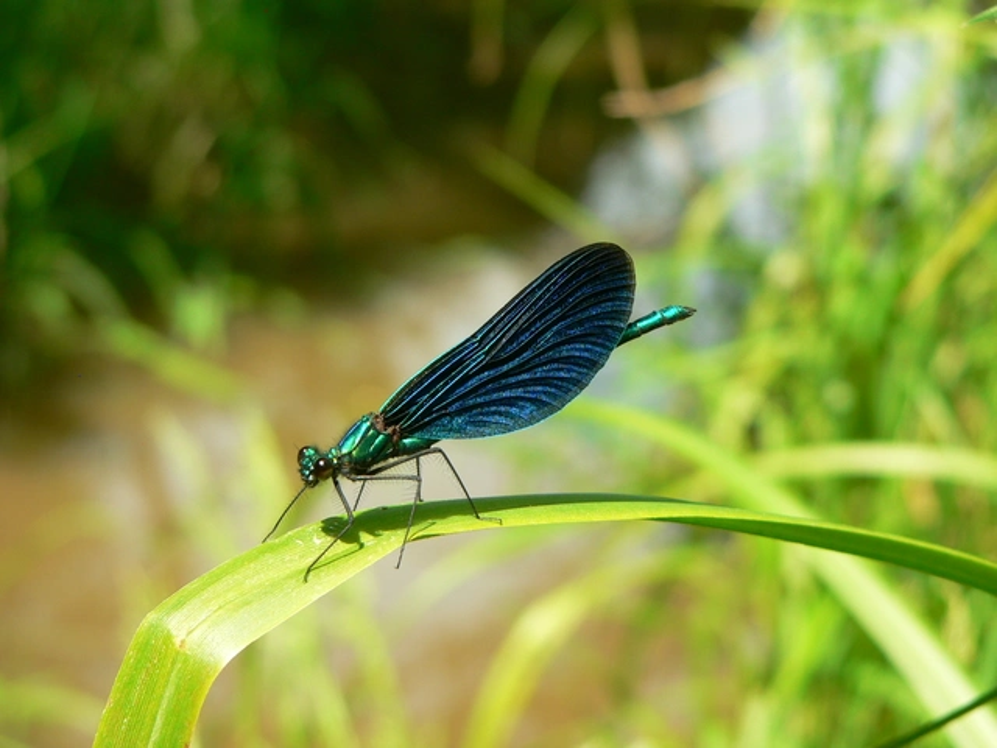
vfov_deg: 14.2
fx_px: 2995
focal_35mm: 104
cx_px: 498
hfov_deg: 18.9
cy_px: 374
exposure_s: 1/200
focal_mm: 17.2
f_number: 4
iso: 80
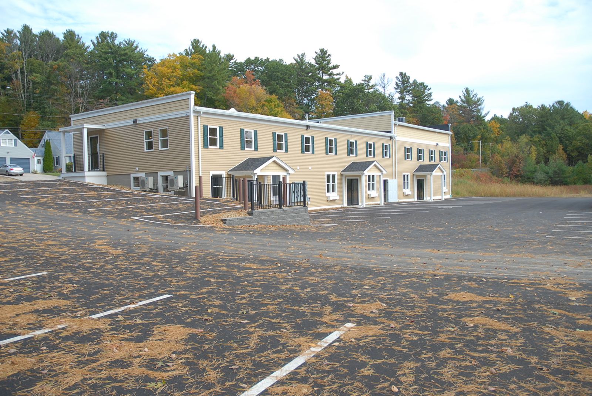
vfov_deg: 40.1
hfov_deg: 57.2
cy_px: 198
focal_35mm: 33
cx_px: 296
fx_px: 543
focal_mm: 22
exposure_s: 1/250
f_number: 4
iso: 100
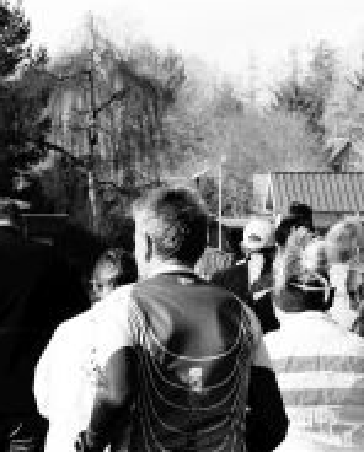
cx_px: 507
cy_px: 281
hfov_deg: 5.8
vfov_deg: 7.2
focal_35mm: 267
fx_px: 3584
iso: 3200
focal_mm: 70
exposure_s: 1/2500
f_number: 11
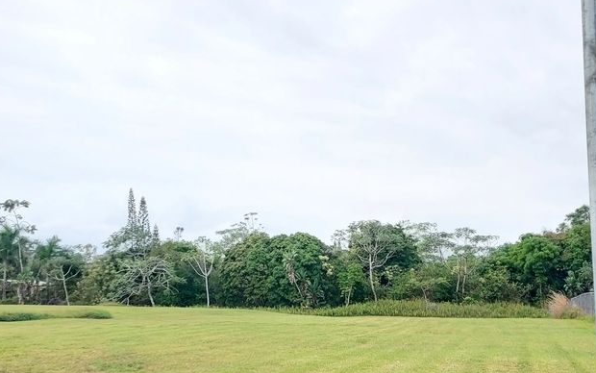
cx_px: 363
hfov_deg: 46.9
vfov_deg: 30.5
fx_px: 682
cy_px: 206
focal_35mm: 42
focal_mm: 4.6
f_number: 1.8
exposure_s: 1/120
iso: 64
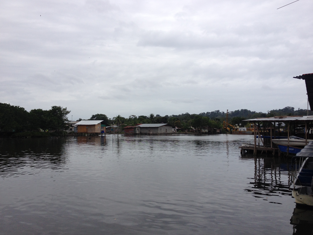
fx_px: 316
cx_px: 156
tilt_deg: -0.6
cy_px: 118
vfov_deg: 40.7
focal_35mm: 35
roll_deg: +0.0
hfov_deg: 52.6
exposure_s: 1/2208
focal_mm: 4.28
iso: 50
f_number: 2.4
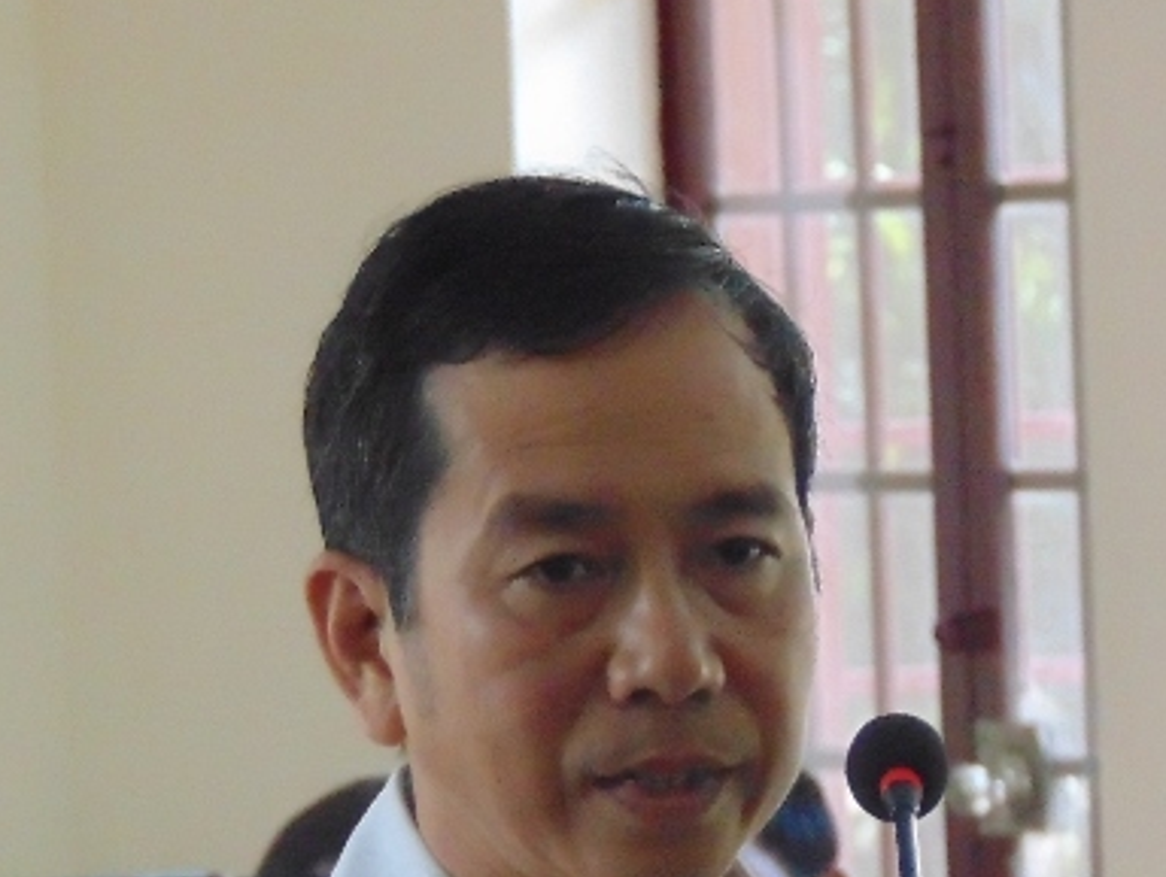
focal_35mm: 472
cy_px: 948
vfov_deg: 3.2
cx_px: 513
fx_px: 15919
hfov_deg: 4.2
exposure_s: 1/60
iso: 640
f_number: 4.1
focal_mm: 36.4
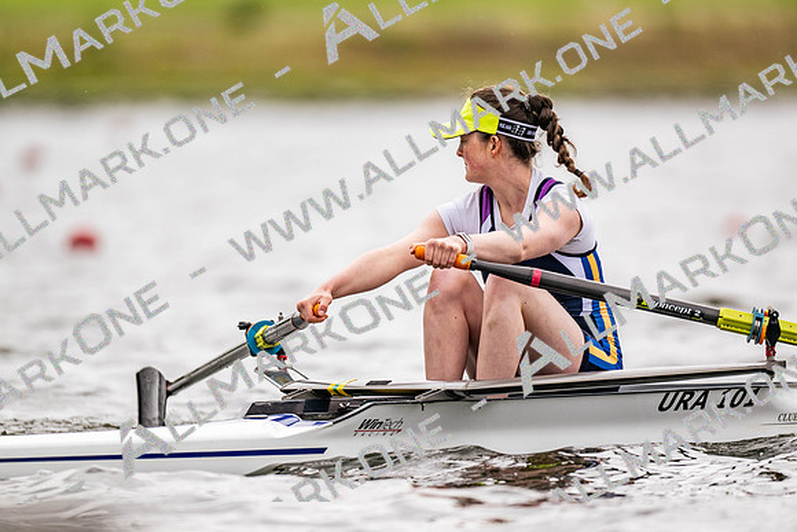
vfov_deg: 2.3
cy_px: 266
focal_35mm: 600
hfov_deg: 3.4
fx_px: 13293
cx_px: 398
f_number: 4
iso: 280
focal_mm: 600
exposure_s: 1/2500
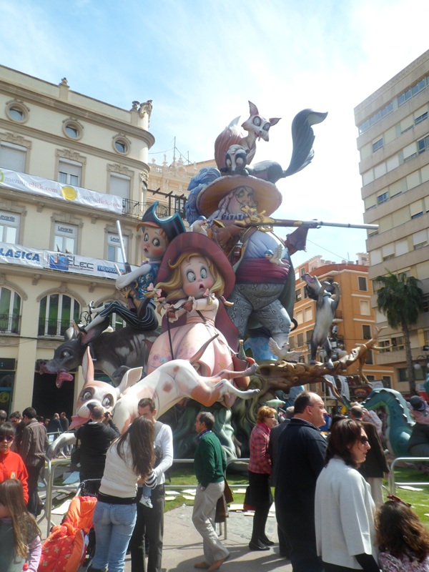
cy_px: 286
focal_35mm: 31
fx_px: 512
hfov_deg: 45.4
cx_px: 214
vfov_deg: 58.4
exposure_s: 1/500
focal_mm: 5.3
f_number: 3.5
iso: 80
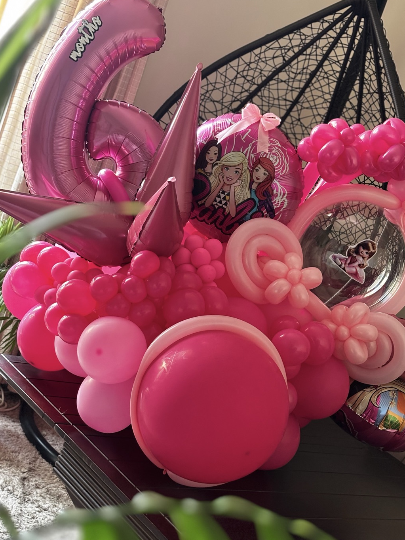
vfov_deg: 31.7
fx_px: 952
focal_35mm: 61
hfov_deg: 24.0
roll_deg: -23.1
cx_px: 221
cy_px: 292
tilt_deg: -11.0
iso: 320
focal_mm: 5.96
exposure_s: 1/36
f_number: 1.6
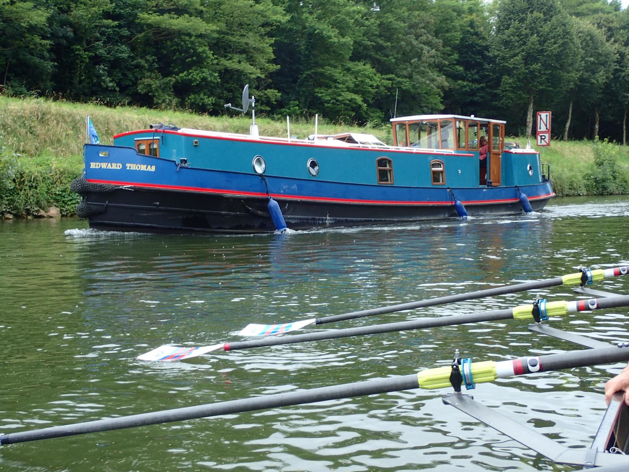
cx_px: 314
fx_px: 890
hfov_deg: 38.9
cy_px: 236
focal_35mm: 49
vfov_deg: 29.7
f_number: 4.5
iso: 100
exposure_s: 1/100
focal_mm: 8.99
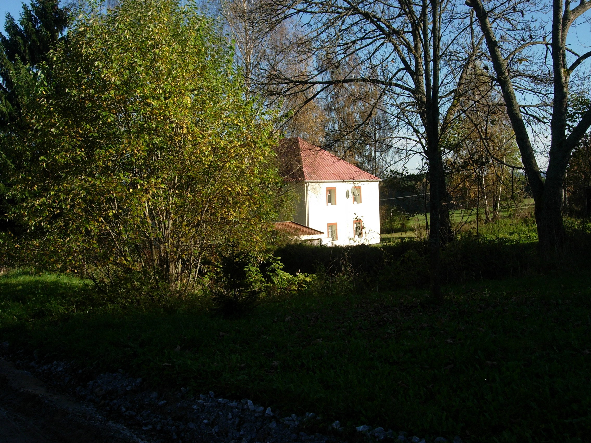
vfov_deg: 37.7
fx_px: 649
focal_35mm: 38
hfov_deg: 49.0
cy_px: 222
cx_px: 296
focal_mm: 7.8
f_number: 4.8
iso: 79
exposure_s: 1/542
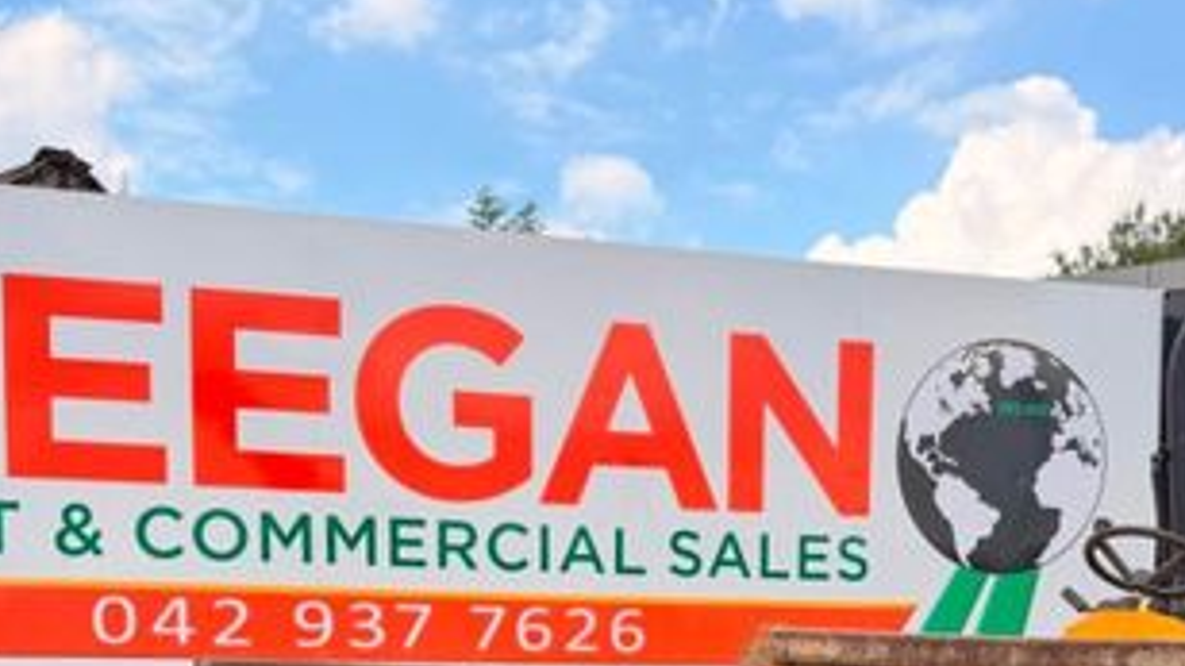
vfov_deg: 21.9
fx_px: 1602
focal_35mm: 51
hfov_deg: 40.3
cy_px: 774
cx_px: 754
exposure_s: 1/1727
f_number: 1.78
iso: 100
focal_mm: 6.76
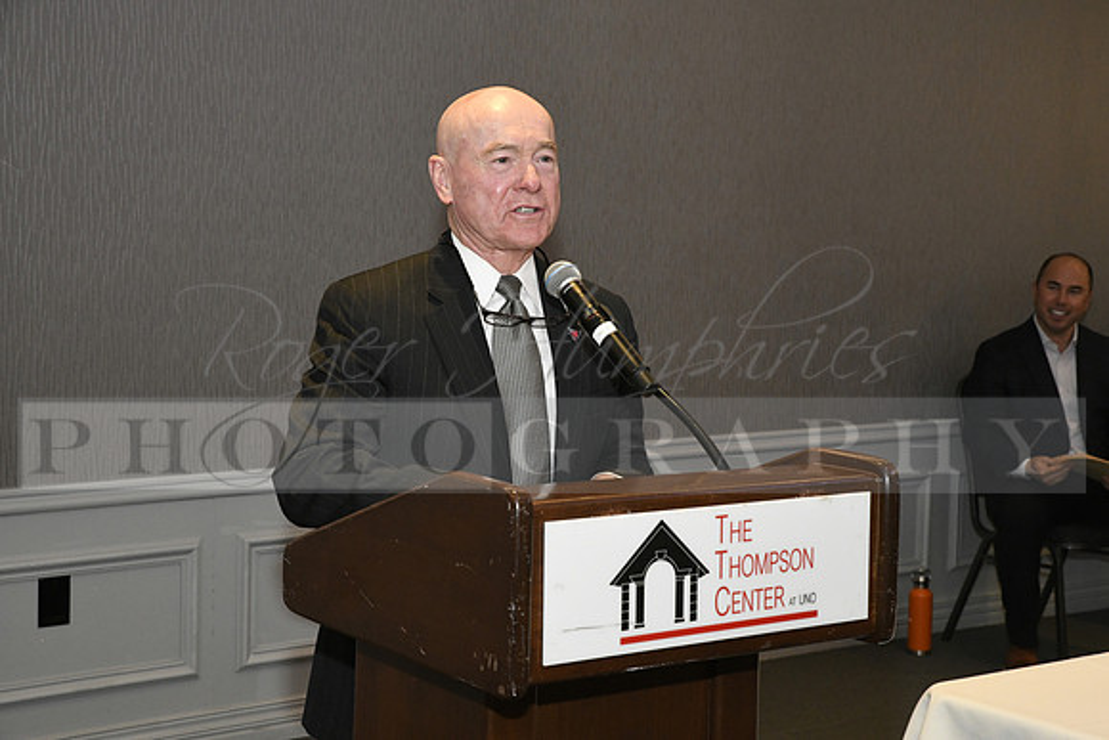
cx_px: 554
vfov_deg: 20.9
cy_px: 370
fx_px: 2003
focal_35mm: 65
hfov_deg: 31.0
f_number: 11
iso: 6400
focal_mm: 65
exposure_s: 1/60
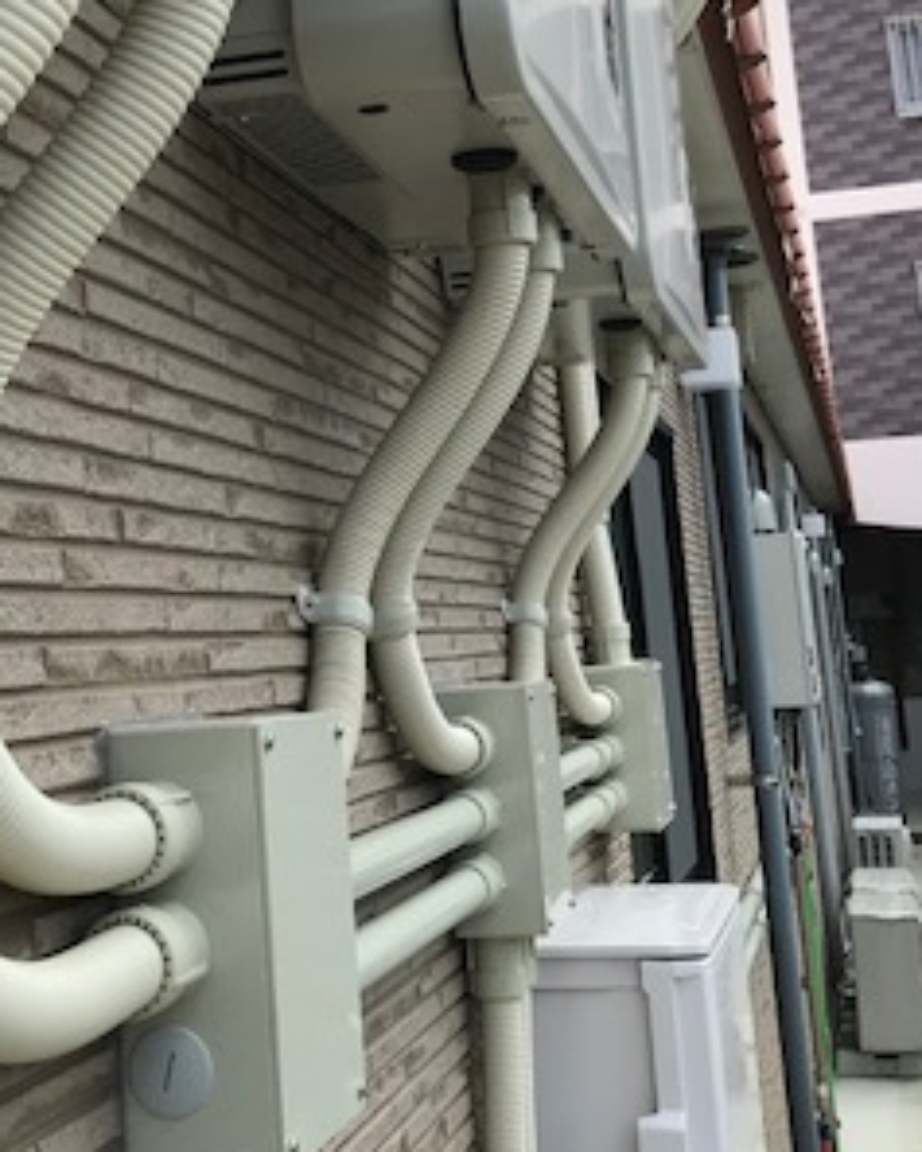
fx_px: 2011
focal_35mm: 59
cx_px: 261
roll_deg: +3.2
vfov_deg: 31.2
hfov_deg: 25.6
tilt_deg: +12.2
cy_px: 241
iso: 20
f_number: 1.8
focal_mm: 3.99
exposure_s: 1/967
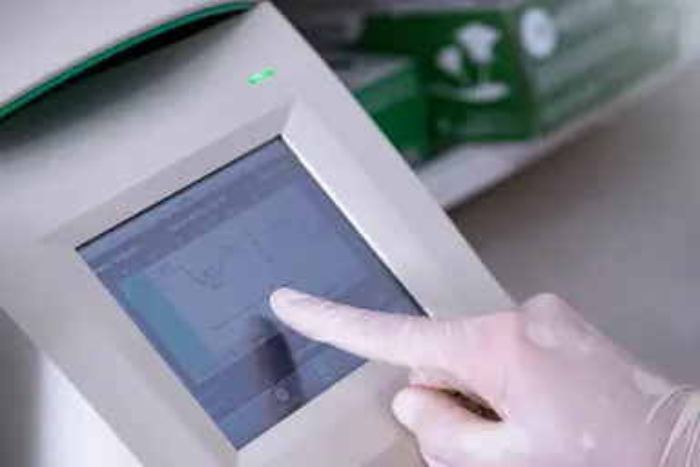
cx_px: 350
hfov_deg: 17.1
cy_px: 234
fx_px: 2333
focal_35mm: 120
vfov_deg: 11.4
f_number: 4
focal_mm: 80
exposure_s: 1/60
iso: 200
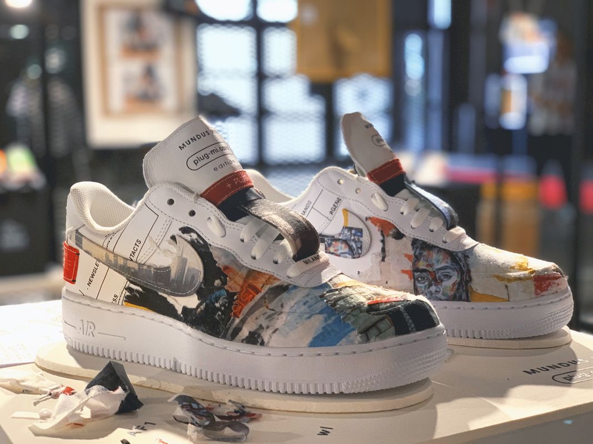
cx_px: 296
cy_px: 222
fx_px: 891
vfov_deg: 28.0
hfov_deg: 36.8
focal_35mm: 52
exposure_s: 1/50
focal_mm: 6
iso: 200
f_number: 2.4
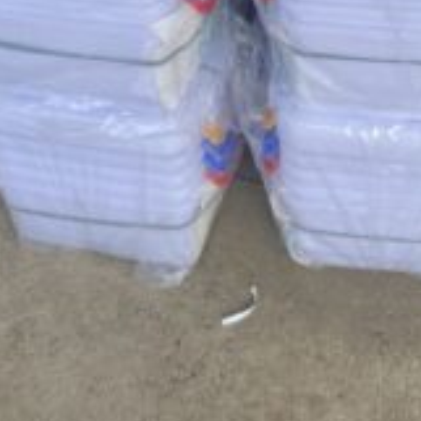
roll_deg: +1.7
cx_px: 301
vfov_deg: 26.7
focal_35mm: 57
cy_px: -84
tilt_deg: -34.5
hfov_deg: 29.7
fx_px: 784
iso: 32
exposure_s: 1/295
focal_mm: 4.25
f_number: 1.8
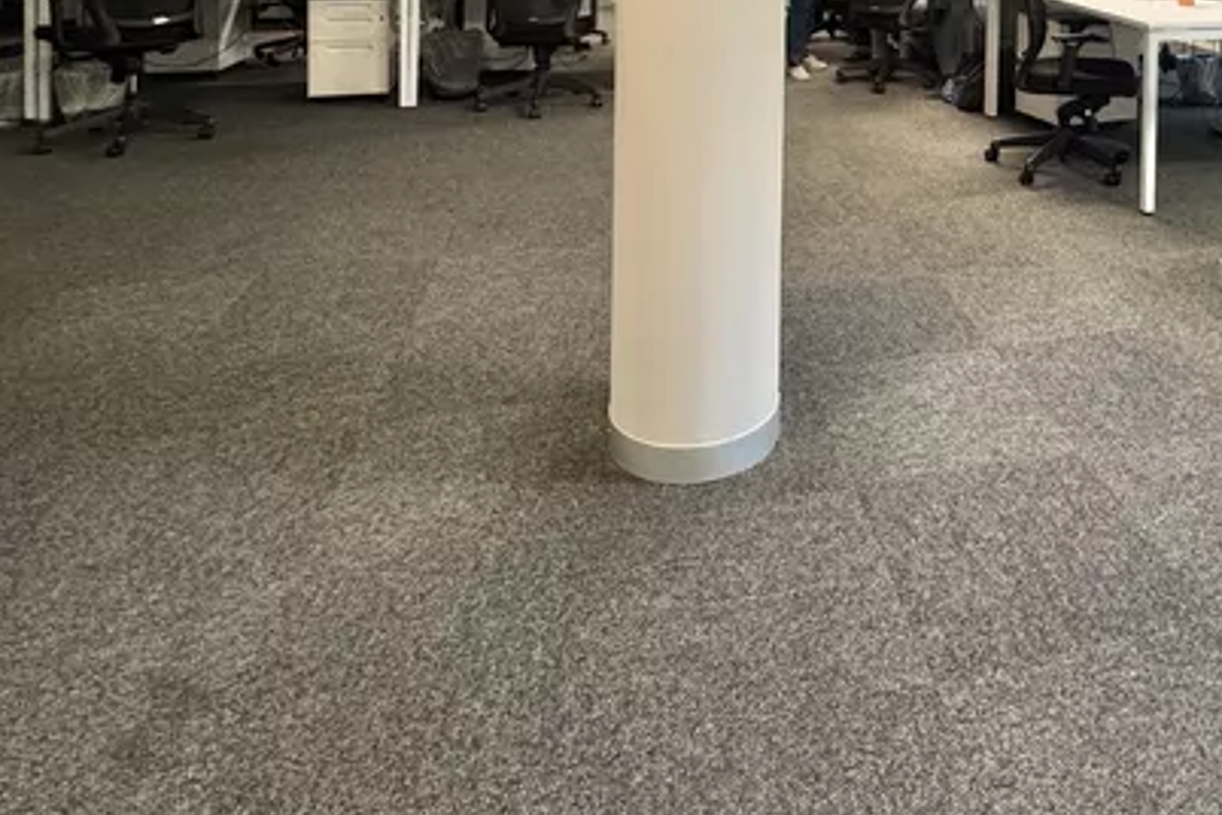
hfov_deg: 60.5
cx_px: 903
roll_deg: -1.2
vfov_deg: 37.4
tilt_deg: -1.5
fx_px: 984
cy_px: -88
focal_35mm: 29
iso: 250
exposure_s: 1/100
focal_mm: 2.22
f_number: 2.2
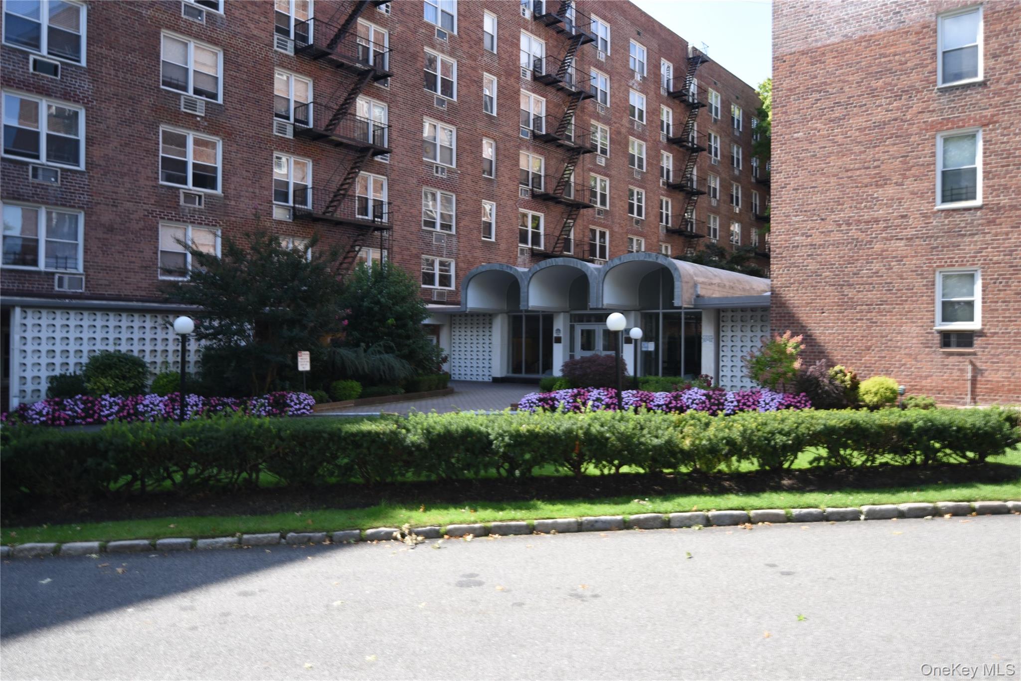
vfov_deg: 46.4
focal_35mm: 28
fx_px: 794
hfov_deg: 65.5
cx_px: 510
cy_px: 340
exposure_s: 1/1600
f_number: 2.8
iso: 400
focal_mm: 28
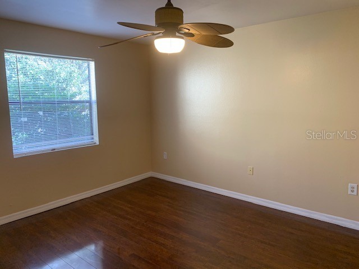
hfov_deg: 67.3
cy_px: 134
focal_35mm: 26
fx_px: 270
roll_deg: +2.1
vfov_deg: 53.1
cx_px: 180
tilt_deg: -7.1
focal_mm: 4.25
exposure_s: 1/88
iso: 100
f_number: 1.8
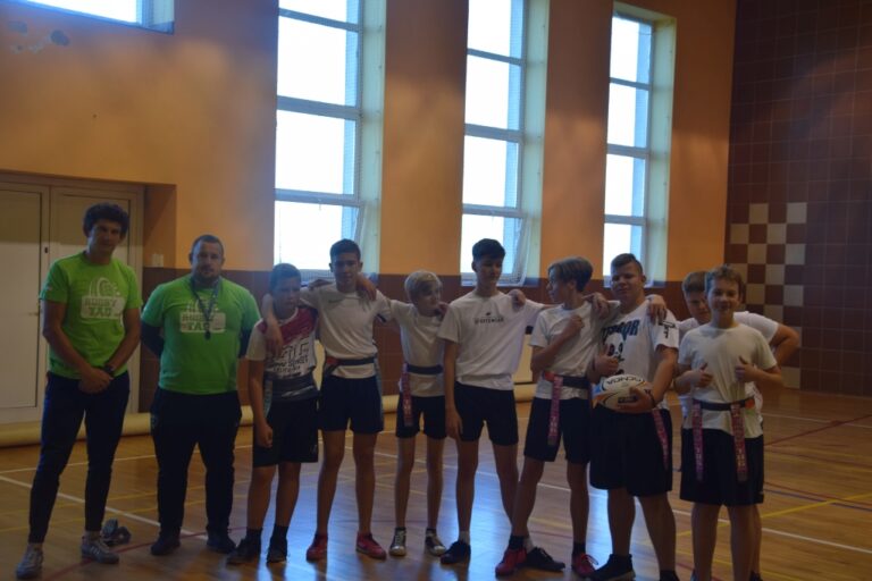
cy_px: 290
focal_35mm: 51
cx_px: 436
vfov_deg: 26.5
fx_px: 1235
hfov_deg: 38.9
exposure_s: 1/125
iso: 400
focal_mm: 34
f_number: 5.6
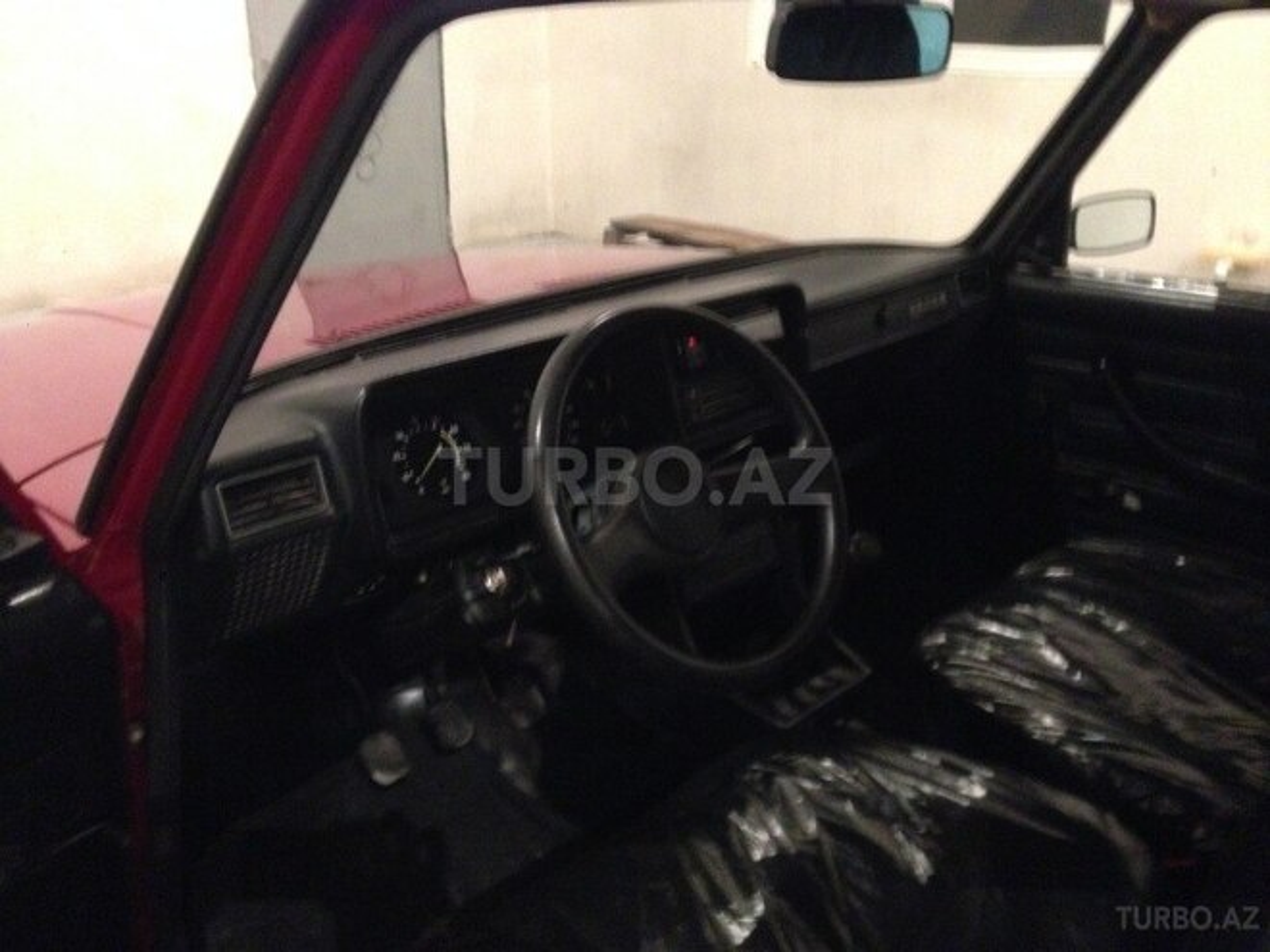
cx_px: 635
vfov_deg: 42.9
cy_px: 476
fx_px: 1211
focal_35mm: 33
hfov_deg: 55.4
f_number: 2.4
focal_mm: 4.12
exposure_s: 1/15
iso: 800
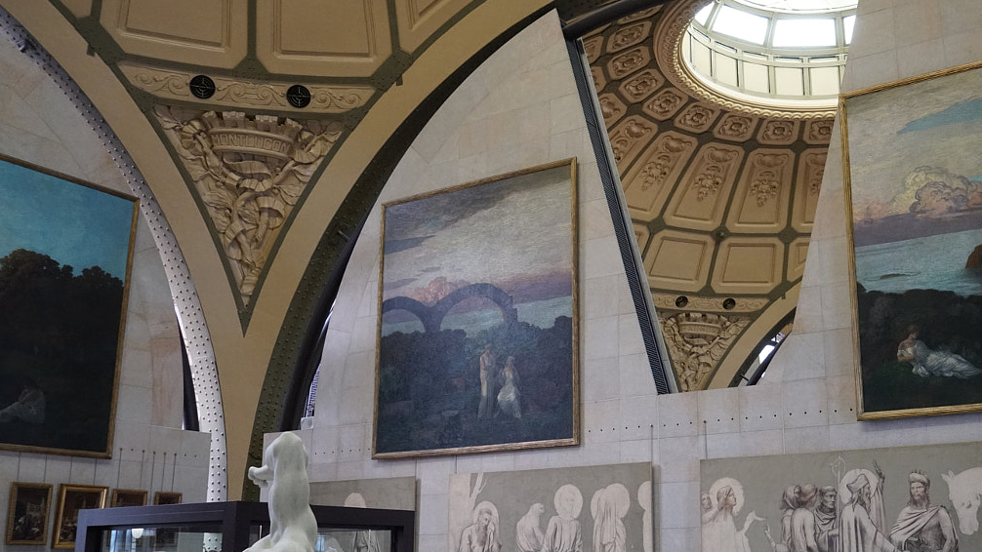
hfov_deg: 49.9
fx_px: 1042
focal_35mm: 40
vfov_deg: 29.7
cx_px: 623
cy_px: 320
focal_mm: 24
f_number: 4
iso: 3200
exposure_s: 1/160
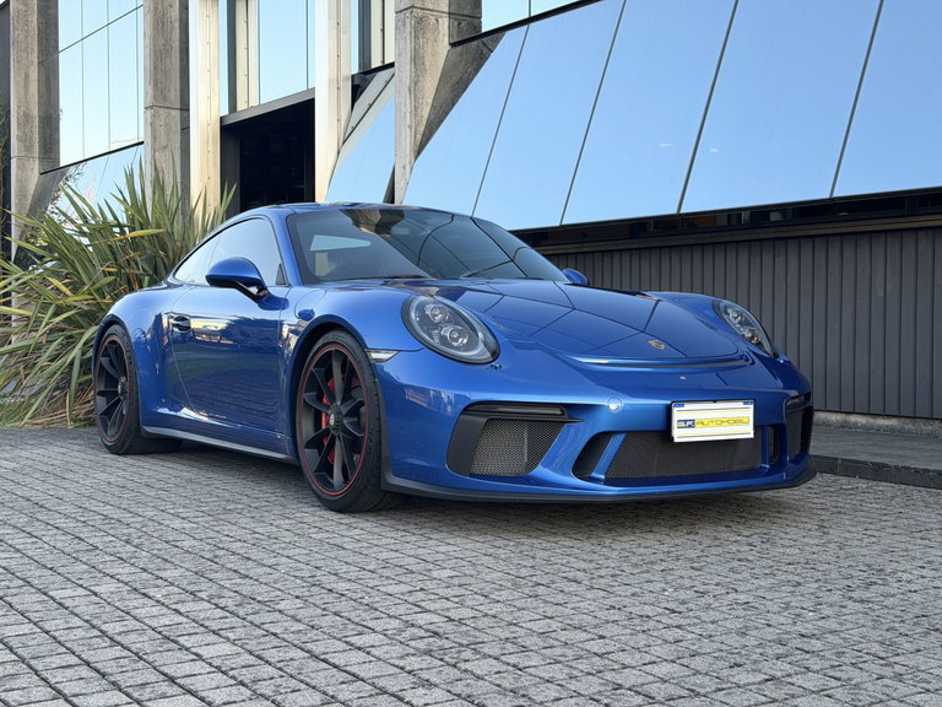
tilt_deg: -1.1
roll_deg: -0.3
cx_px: 471
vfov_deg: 30.3
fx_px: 1306
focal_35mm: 48
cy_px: 354
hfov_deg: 39.7
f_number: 1.78
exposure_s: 1/499
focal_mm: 6.76
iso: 80
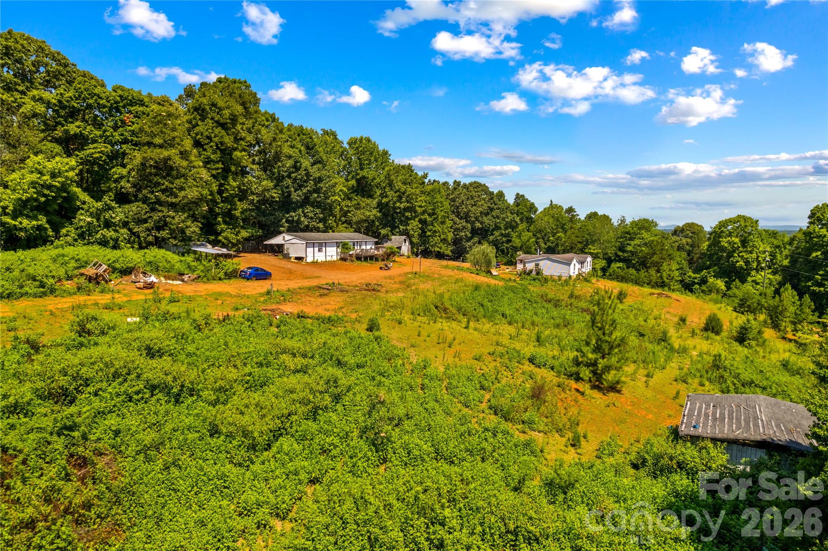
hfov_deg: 78.6
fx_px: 506
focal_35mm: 22
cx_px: 414
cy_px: 276
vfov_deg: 57.2
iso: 100
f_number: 2.8
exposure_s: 1/1000
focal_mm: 8.38
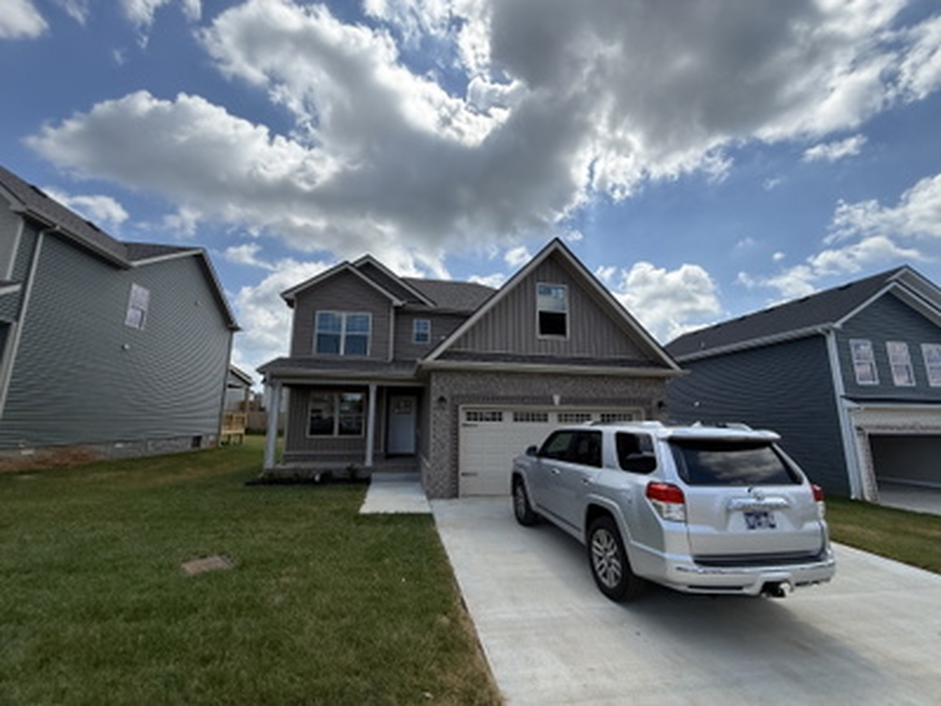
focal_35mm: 14
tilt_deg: +12.2
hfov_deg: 102.1
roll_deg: -1.3
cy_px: 353
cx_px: 470
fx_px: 381
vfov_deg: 85.7
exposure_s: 1/2237
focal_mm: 2.22
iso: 50
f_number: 2.2
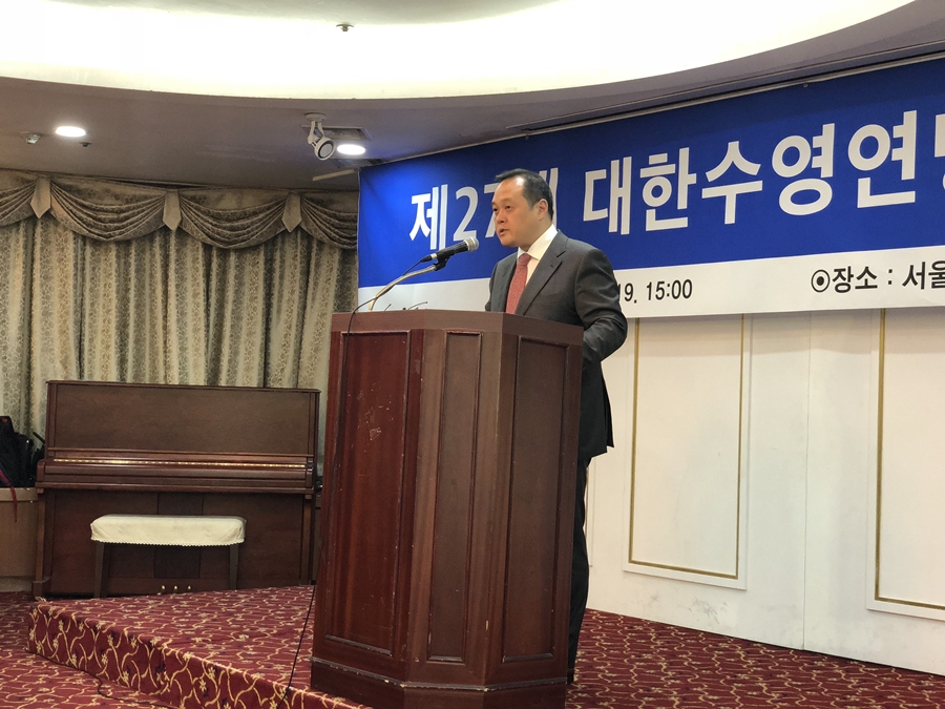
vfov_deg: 28.0
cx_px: 472
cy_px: 354
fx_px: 1420
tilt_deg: +2.5
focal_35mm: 52
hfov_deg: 36.8
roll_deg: -2.0
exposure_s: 1/24
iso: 125
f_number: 2.4
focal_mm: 6
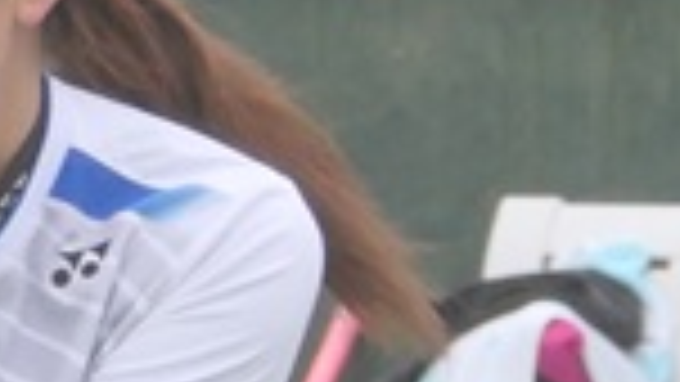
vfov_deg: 1.4
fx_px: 15311
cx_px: 414
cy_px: 735
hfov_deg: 2.5
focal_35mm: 849
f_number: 3.9
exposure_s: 1/3200
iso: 1000
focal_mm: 40.84
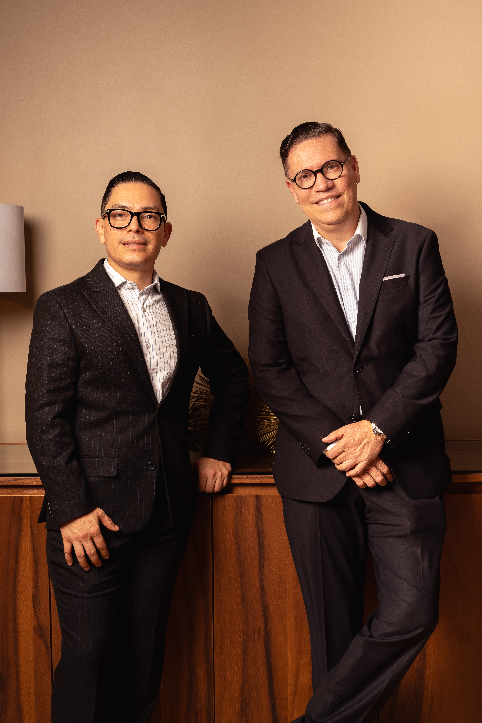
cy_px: 362
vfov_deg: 39.6
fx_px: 1004
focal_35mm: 50
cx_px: 241
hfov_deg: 27.0
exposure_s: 1/80
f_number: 8
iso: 100
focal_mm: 50
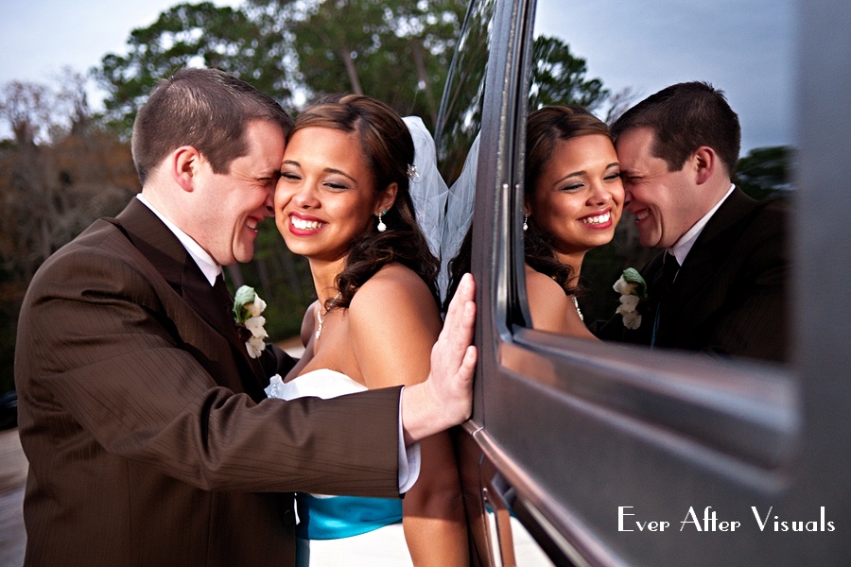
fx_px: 993
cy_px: 284
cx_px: 426
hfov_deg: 46.4
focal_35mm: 42
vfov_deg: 31.9
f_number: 2.8
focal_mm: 28
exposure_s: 1/30
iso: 400
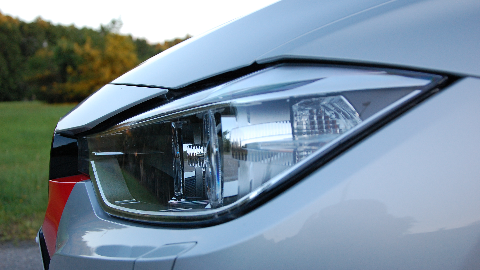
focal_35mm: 48
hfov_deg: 42.9
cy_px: 136
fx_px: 611
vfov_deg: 24.9
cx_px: 244
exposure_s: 1/250
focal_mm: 30
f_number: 4.2
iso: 800
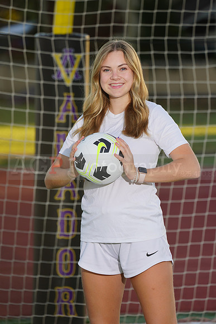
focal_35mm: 358
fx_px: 3220
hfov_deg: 3.8
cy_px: 162
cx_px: 108
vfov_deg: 5.8
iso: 200
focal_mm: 358
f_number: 9
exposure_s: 1/200
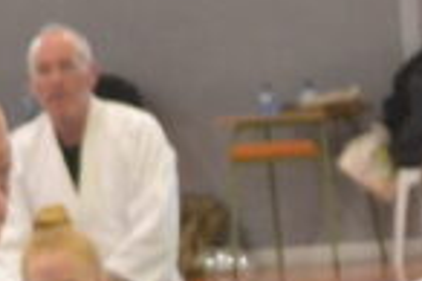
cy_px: 526
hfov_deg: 4.1
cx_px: -75
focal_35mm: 505
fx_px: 5913
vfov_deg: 2.7
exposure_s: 1/60
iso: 2000
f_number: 5.6
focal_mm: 48
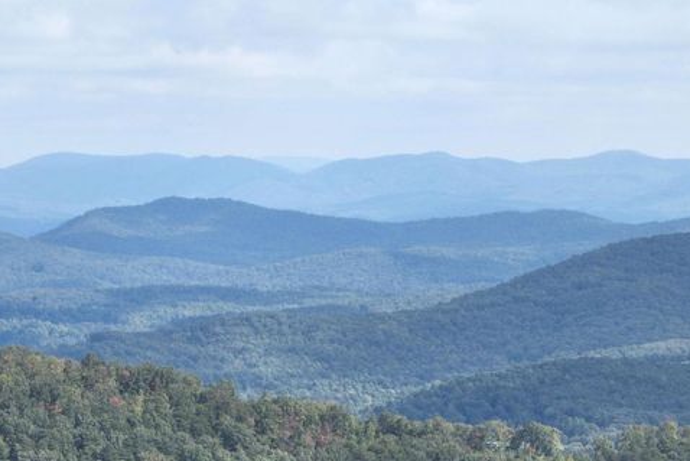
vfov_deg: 7.9
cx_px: 349
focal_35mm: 175
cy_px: 270
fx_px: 3355
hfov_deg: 11.7
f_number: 4.4
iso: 100
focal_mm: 29.85
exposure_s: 1/200
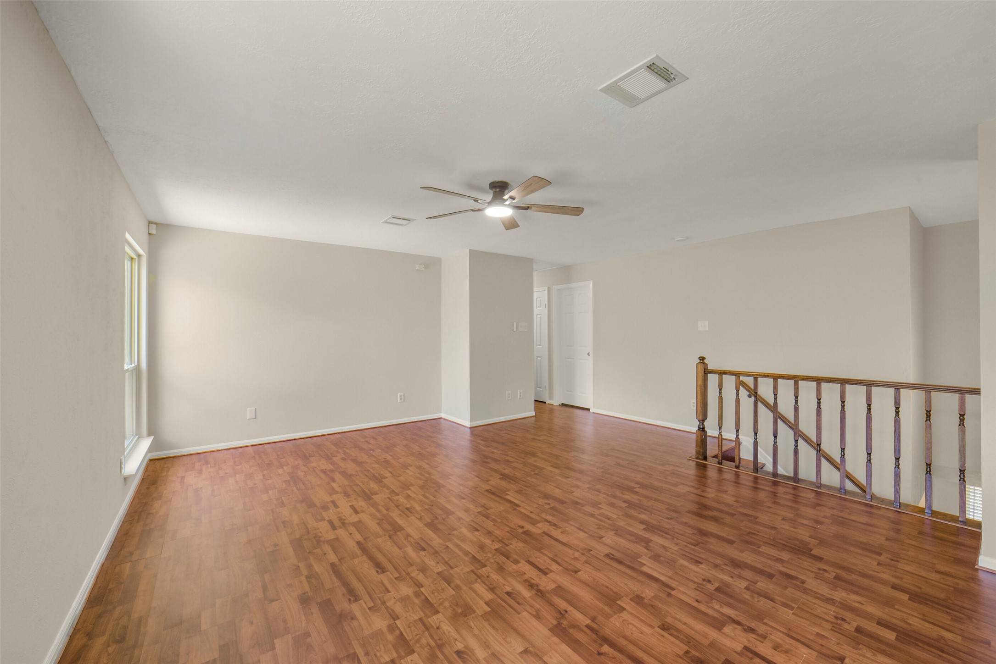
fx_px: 387
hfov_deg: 104.2
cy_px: 332
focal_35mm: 14
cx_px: 498
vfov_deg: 81.2
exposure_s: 1/8
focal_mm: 14
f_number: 11
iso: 500
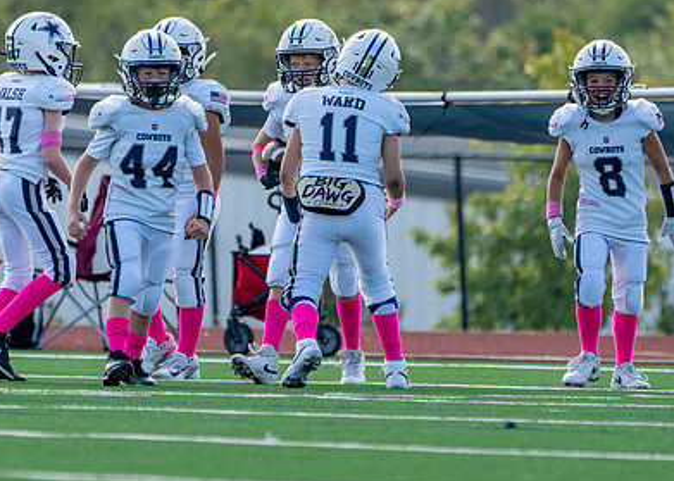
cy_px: 186
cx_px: 311
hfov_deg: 2.7
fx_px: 14447
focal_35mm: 755
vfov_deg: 1.9
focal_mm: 400
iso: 500
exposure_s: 1/1250
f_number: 5.6
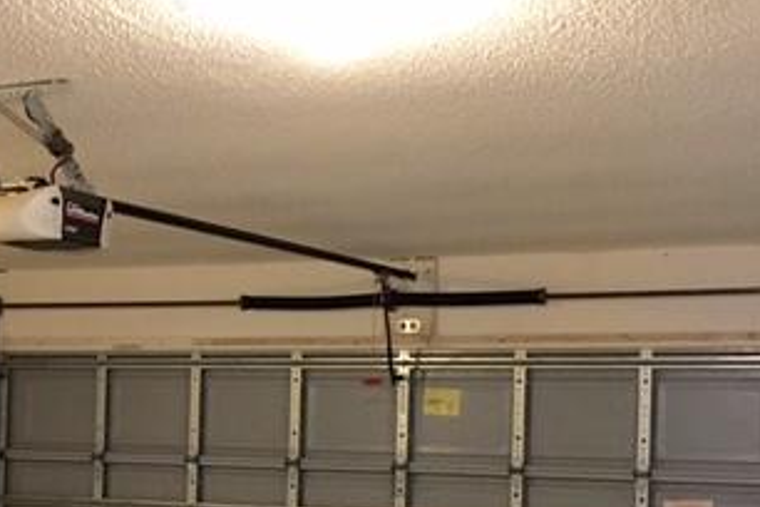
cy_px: 455
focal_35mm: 63
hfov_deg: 31.9
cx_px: 330
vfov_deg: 21.1
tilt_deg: +0.4
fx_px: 1330
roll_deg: -1.0
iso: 50
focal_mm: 4.15
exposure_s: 1/4
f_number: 2.2
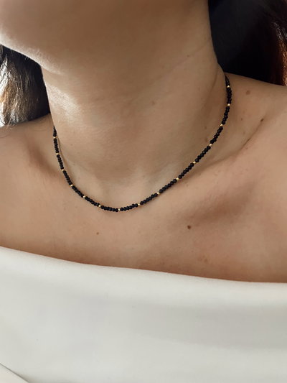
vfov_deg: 67.3
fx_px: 287
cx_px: 144
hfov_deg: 53.1
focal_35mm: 26
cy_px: 192
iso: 500
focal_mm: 4.2
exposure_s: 1/33
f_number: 1.6
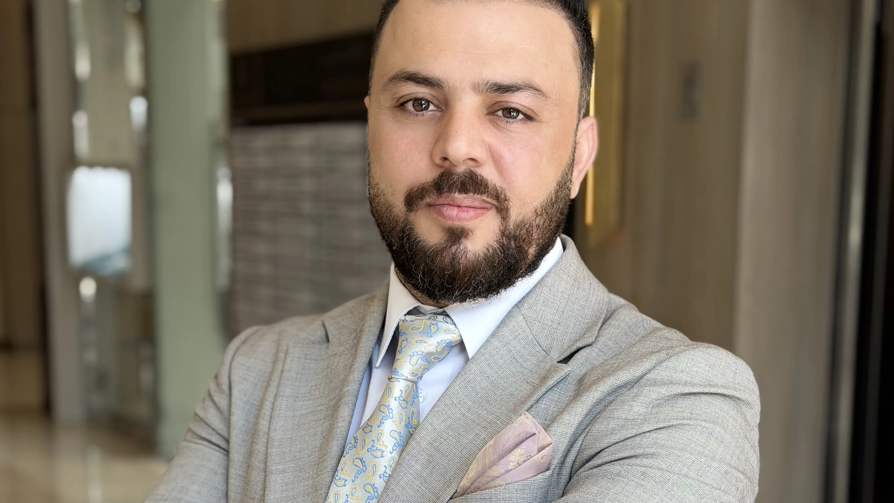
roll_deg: -0.5
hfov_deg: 30.2
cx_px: 447
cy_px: 478
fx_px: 1659
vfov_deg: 16.9
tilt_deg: -9.9
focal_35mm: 70
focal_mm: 6.76
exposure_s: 1/366
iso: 64
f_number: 1.78
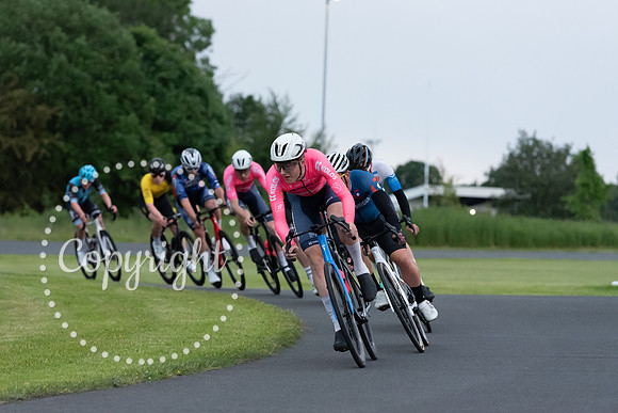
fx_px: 3199
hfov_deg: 11.0
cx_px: 289
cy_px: 193
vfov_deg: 7.4
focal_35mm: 186
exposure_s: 1/640
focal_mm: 175
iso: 8000
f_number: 5
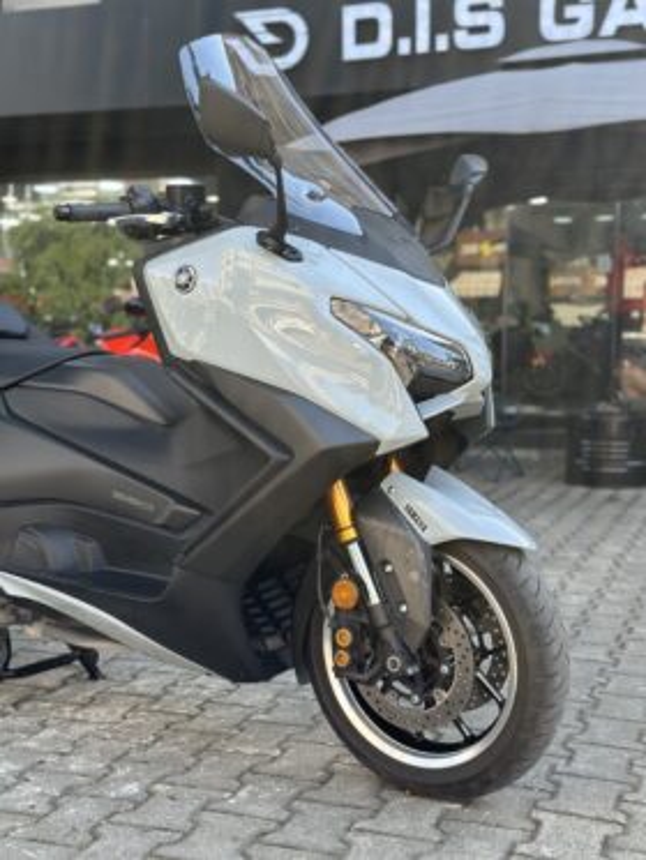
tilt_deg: -4.1
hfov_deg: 30.3
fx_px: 1194
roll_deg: -0.4
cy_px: 430
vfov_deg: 39.6
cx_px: 323
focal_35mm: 48
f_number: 1.78
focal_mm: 6.86
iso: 80
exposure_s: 1/756
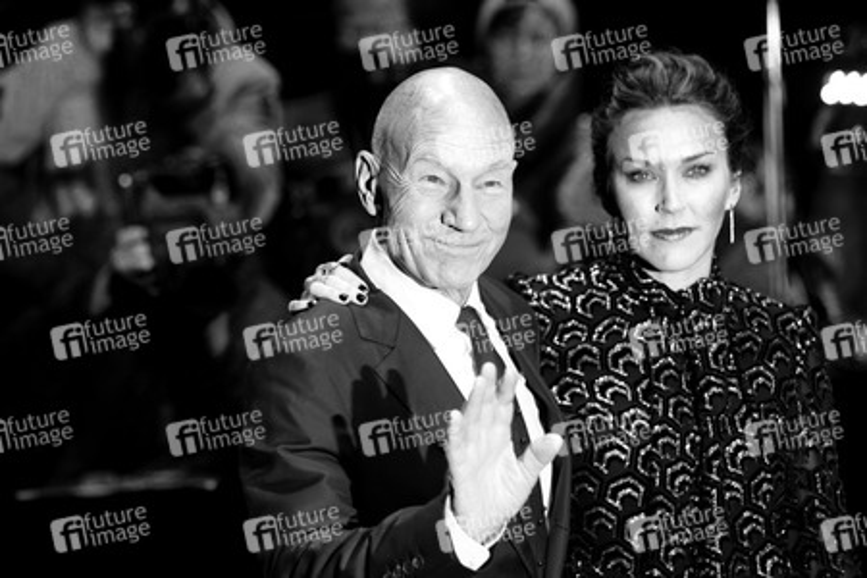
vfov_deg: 9.5
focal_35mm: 145
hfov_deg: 14.2
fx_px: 3492
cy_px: 289
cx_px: 434
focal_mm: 145
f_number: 4.5
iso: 2000
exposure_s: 1/200
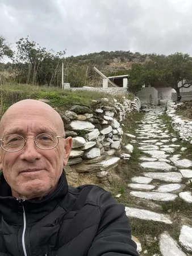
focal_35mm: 30
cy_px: 128
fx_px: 222
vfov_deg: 59.9
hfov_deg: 46.8
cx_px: 96
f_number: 2.2
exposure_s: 1/121
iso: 64
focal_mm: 2.71
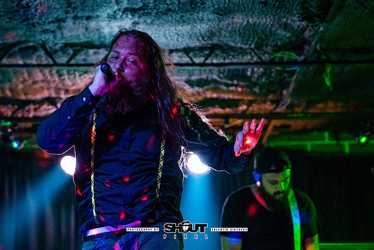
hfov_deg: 20.4
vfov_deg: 13.7
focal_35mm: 100
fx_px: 1040
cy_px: 140
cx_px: 180
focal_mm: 75
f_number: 2.8
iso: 2500
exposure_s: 1/200
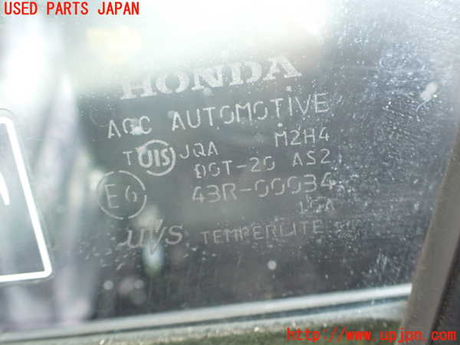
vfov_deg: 46.8
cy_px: 172
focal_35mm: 30
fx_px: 399
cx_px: 230
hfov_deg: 60.0
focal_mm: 5.4
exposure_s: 1/40
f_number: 2.3
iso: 800
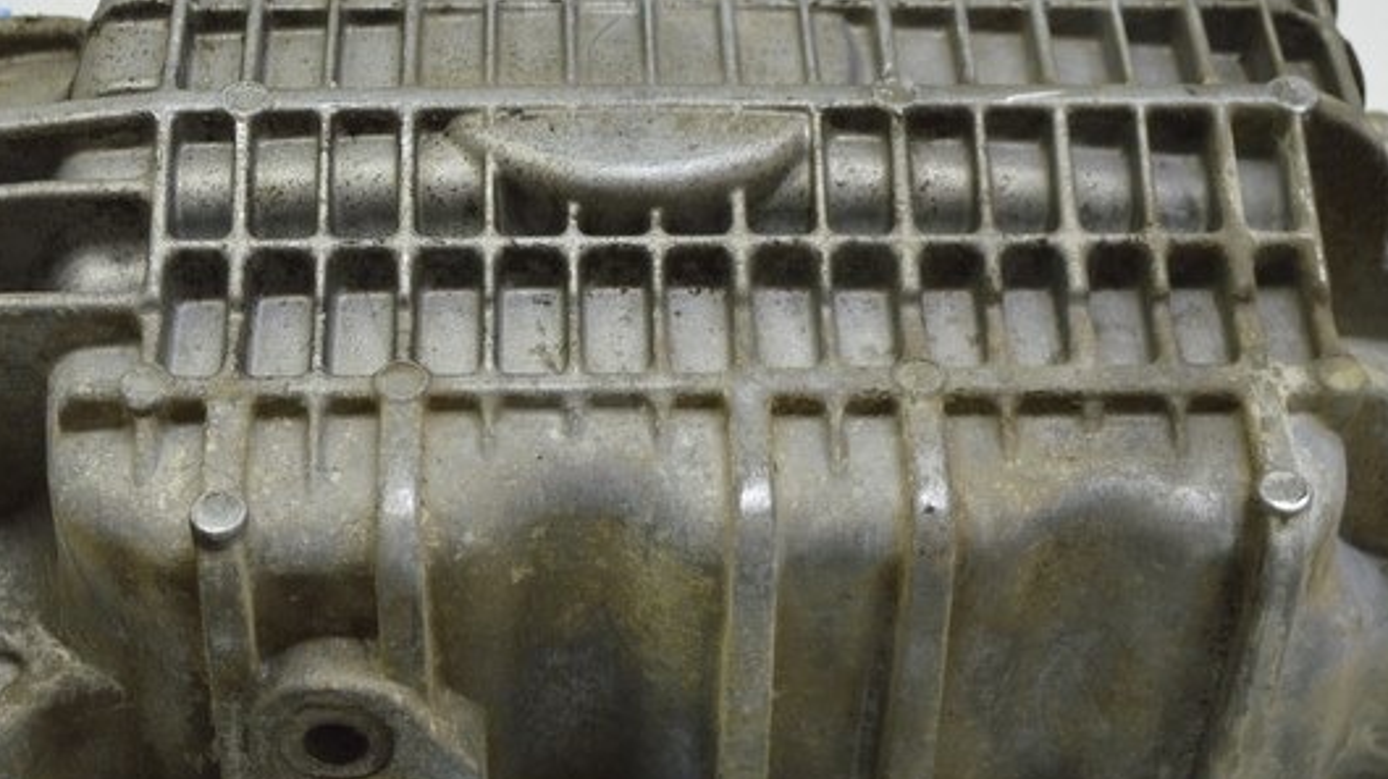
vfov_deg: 15.9
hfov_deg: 27.8
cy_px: 450
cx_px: 556
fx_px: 2796
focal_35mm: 76
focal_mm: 25
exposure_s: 1/20
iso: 400
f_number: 5.6
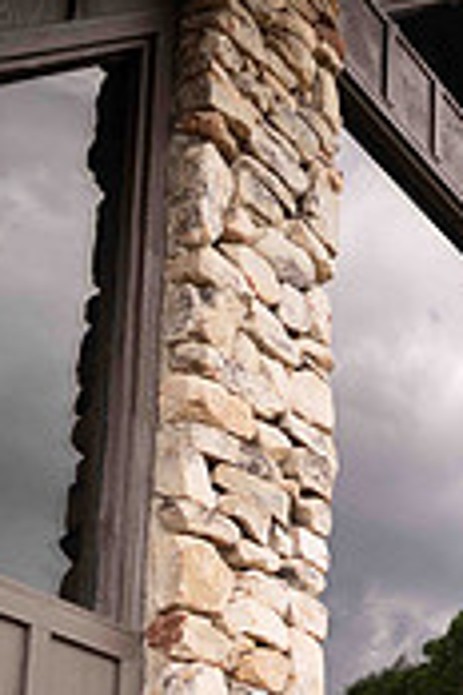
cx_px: 483
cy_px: 811
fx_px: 1196
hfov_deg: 21.0
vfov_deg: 28.6
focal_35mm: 62
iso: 125
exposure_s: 1/640
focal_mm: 24
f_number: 2.5
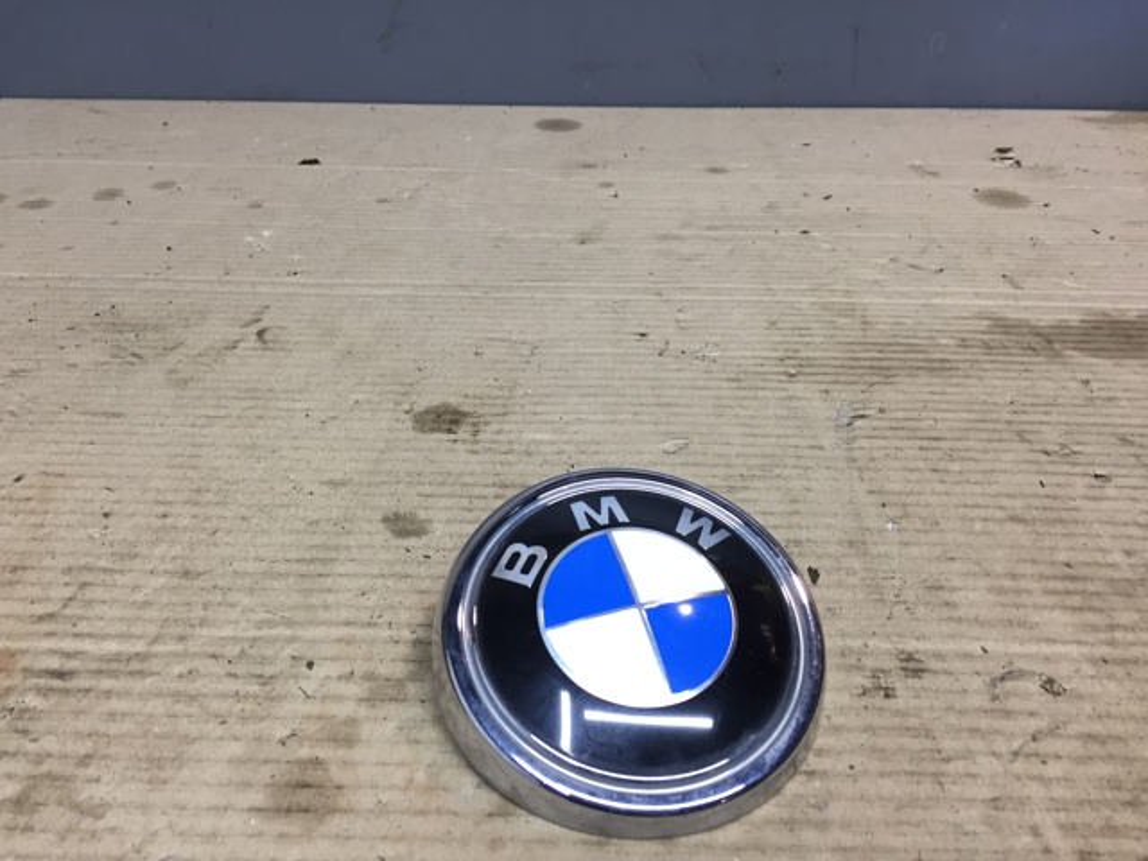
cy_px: 430
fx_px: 962
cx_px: 574
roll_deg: -1.9
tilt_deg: -33.1
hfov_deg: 61.7
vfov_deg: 48.2
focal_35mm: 29
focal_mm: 4.15
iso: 50
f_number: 2.2
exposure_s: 1/33
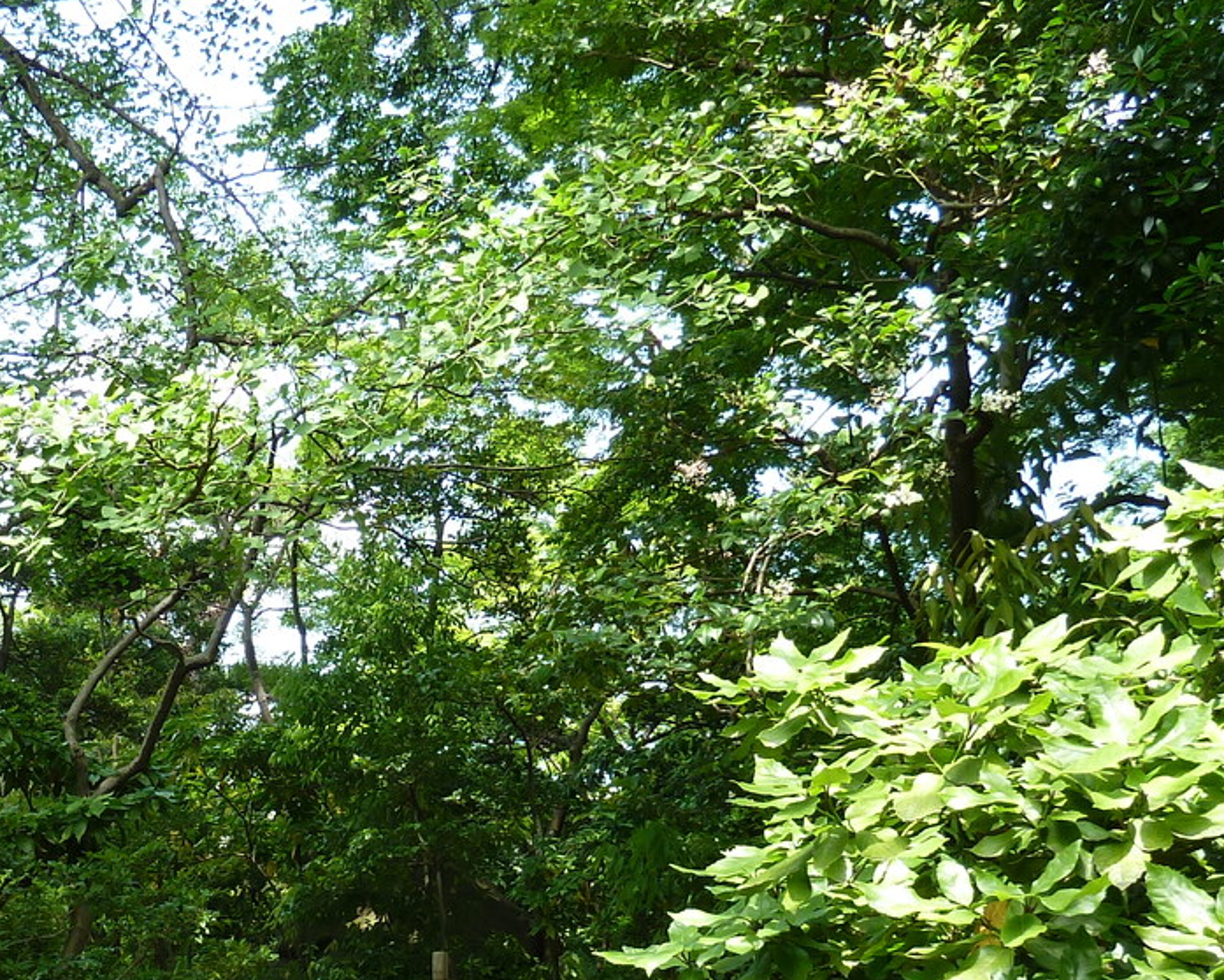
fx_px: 2029
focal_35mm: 56
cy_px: 889
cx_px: 288
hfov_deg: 32.8
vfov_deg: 26.2
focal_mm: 4.1
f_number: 3.3
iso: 80
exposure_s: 1/100
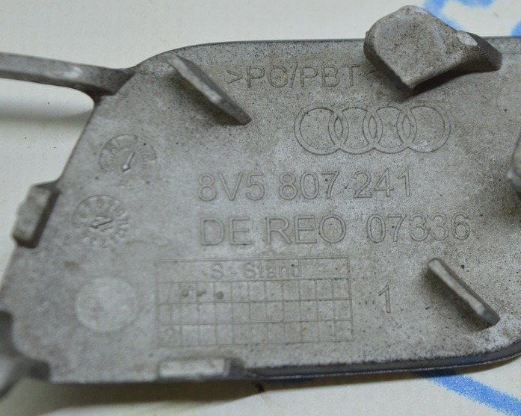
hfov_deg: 16.9
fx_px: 1752
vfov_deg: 13.6
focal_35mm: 114
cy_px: 207
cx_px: 330
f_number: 5.6
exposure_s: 1/40
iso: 400
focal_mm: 55
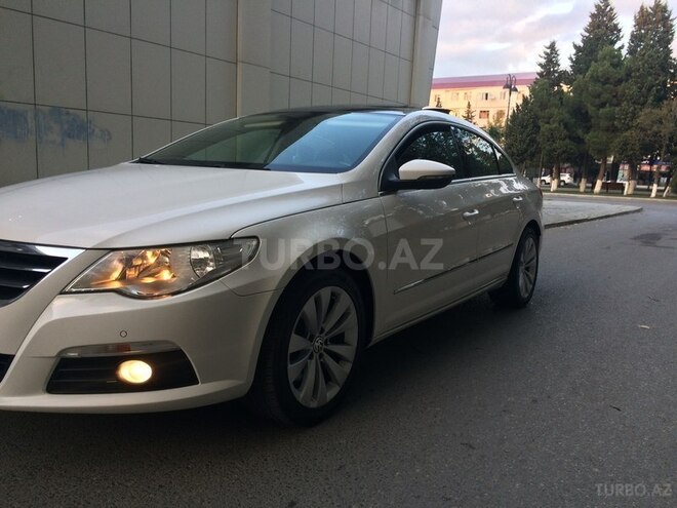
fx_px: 567
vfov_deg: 48.2
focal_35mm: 29
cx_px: 338
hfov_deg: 61.7
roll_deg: -3.0
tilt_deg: -8.8
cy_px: 254
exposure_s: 1/100
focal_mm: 4.15
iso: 64
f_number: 2.2
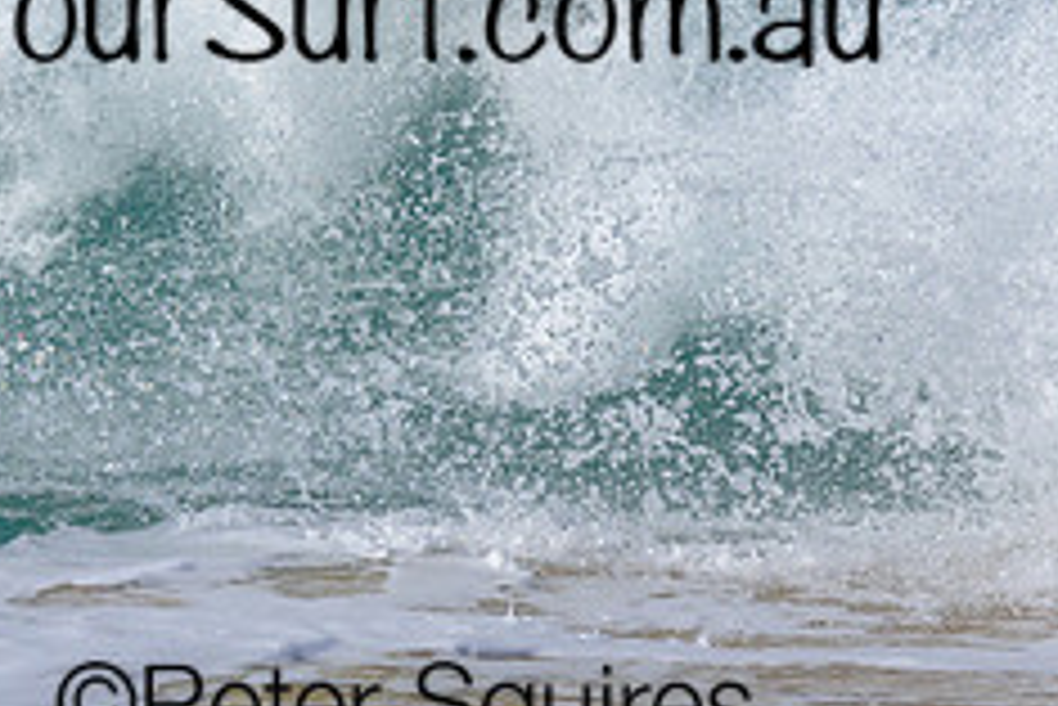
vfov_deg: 0.5
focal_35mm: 2711
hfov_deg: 0.8
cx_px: 168
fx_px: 79719
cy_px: -120
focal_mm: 800
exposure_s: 1/2000
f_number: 6.3
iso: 250
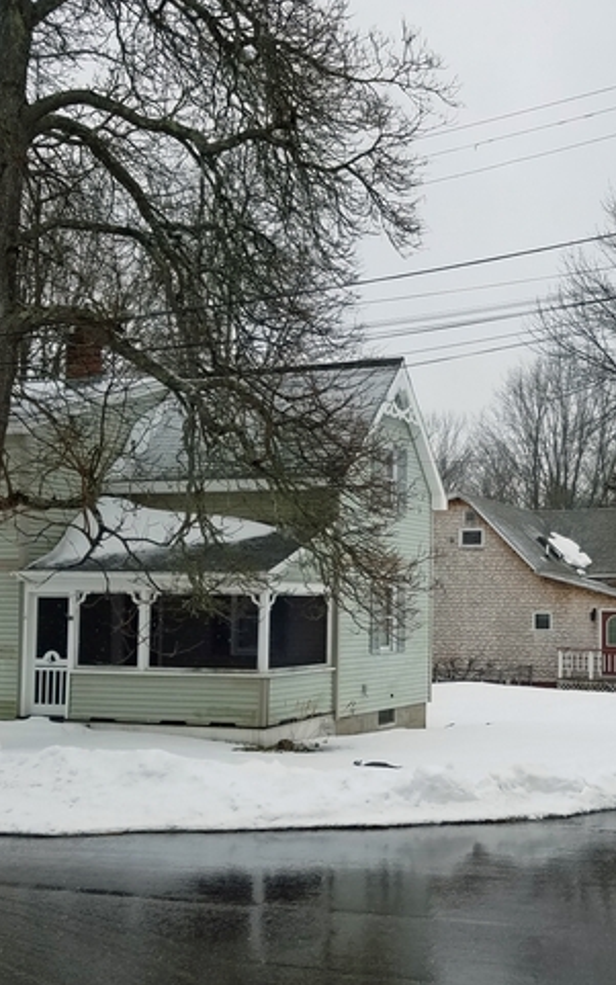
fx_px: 1154
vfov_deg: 46.1
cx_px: 477
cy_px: 560
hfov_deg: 29.3
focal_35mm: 43
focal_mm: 4.2
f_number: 1.7
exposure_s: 1/626
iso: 50
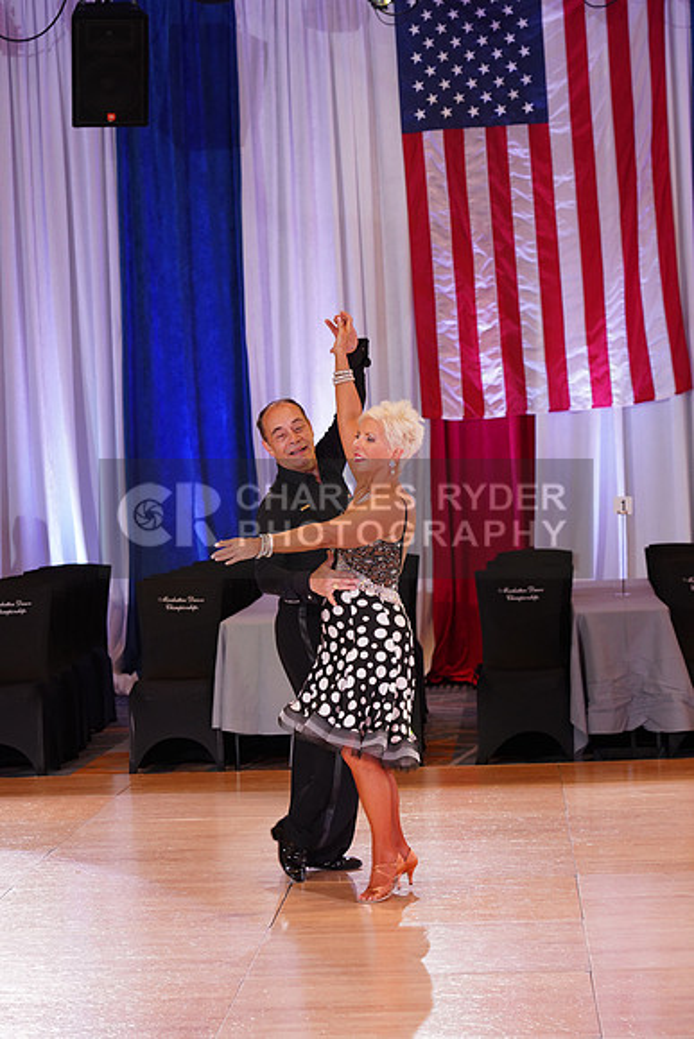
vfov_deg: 19.5
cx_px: 347
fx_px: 3034
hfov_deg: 13.0
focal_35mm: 105
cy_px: 520
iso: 2000
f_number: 5.6
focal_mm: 105
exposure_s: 1/160
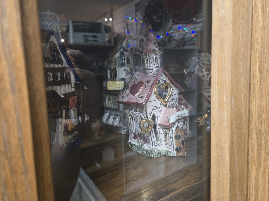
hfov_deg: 67.2
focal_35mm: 26
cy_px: 94
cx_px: 148
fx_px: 202
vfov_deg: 53.0
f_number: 1.8
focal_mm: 5.4
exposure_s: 1/60
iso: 800
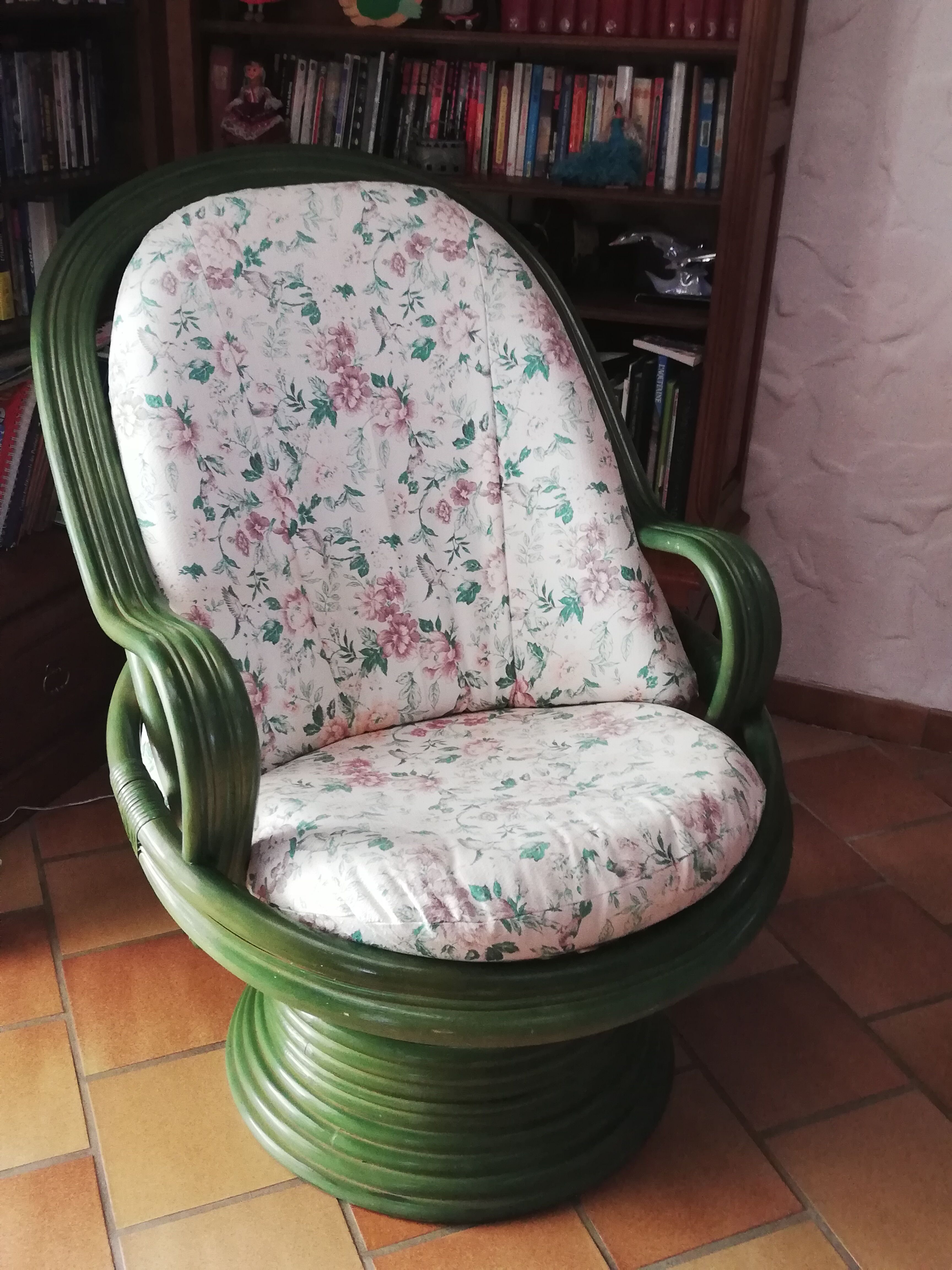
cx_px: 476
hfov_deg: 39.7
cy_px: 635
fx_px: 1320
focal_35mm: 36
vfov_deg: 51.4
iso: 400
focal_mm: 3.81
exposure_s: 1/30
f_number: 2.2
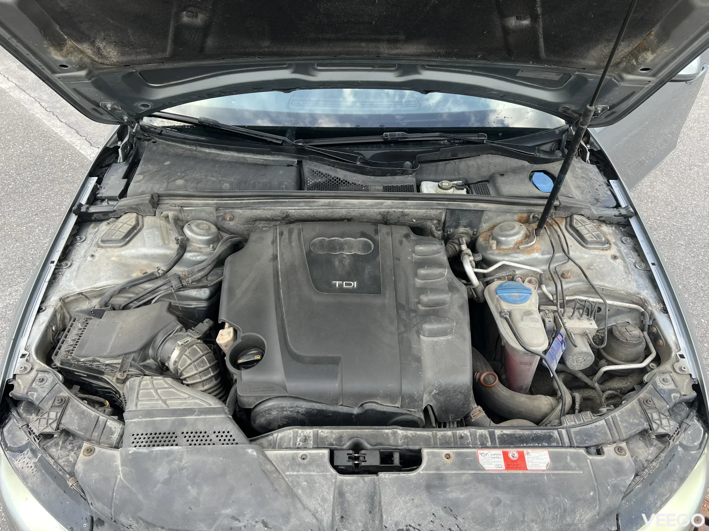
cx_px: 354
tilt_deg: -40.2
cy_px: 266
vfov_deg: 53.1
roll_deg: -1.0
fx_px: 533
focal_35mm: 26
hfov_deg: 67.3
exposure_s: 1/148
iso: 32
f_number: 1.5
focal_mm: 5.7
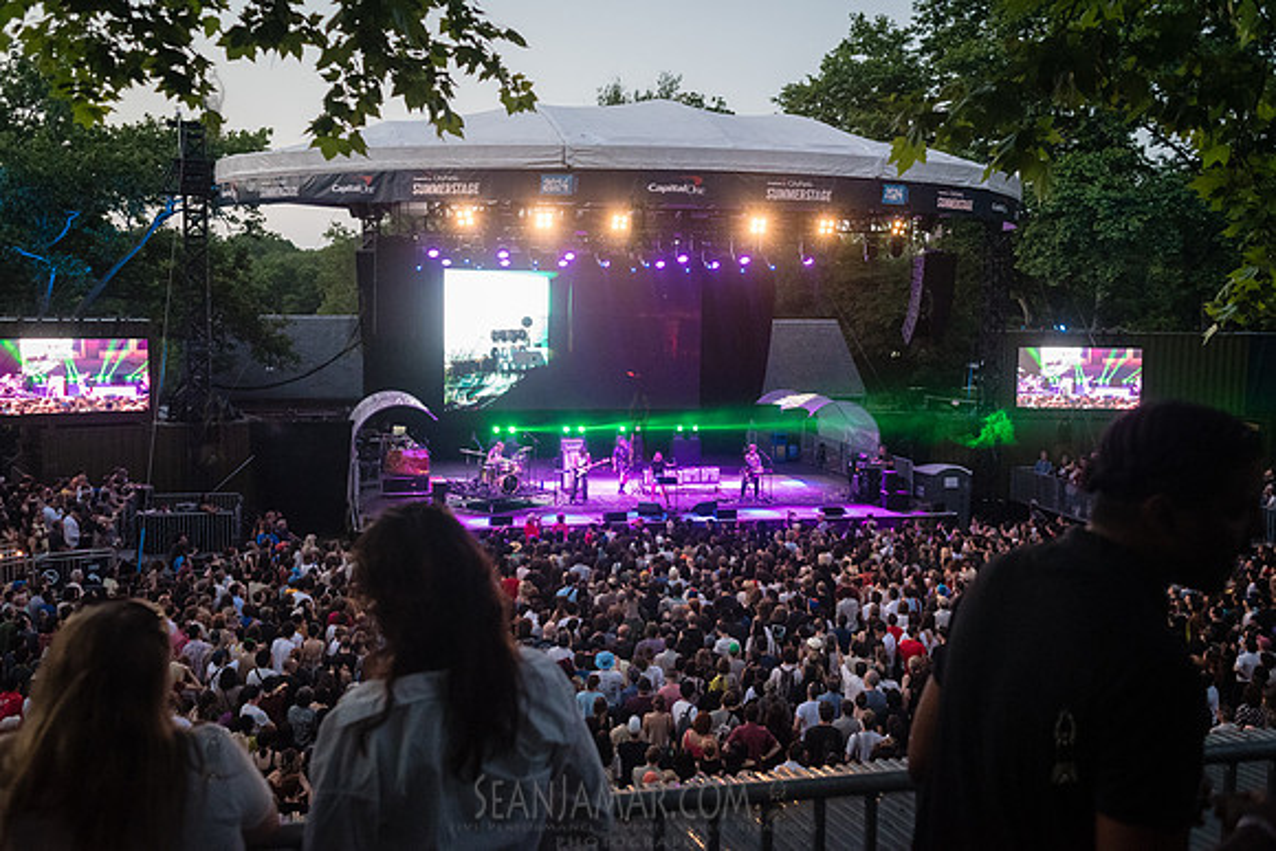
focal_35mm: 35
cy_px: 426
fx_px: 1241
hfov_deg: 54.4
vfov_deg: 37.9
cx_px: 638
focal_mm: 35
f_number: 3.2
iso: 6400
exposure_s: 1/500
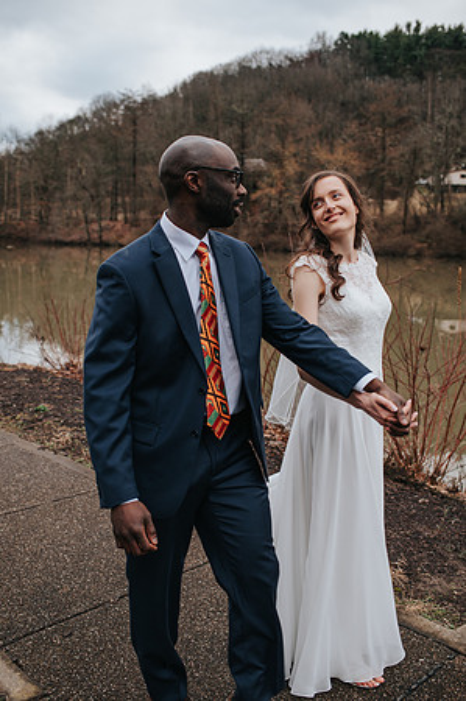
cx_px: 233
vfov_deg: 54.5
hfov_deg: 37.8
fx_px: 681
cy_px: 350
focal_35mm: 35
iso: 140
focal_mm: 35
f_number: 3.2
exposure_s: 1/200
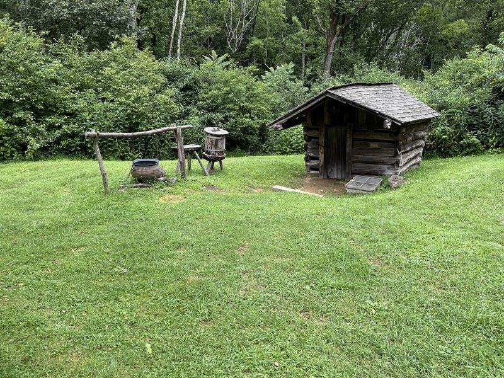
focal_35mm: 26
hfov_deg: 67.3
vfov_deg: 53.1
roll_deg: -1.5
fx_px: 379
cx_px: 252
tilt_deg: -21.2
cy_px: 189
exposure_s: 1/334
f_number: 1.6
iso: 50
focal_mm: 5.1
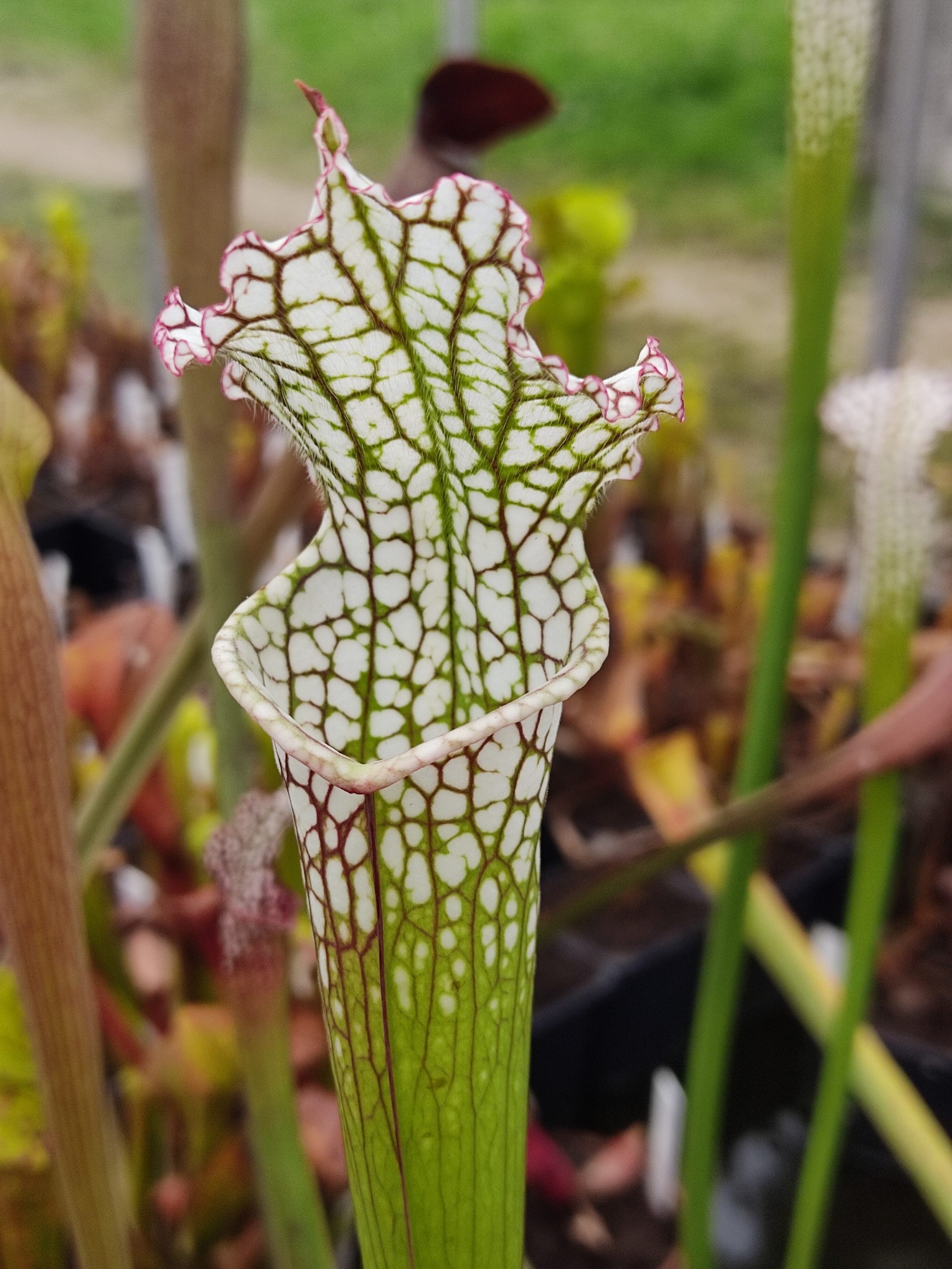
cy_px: 634
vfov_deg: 67.3
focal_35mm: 26
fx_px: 953
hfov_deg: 53.1
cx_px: 476
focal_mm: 4.74
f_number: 1.79
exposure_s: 1/140
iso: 100
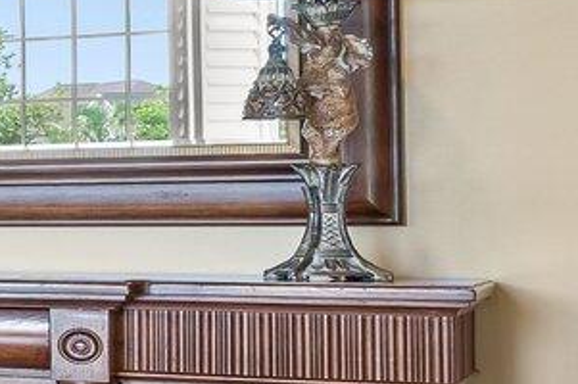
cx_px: -1296
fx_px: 1846
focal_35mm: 115
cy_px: 210
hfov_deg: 10.4
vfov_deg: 11.9
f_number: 8
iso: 400
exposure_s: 1/2
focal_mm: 16.9
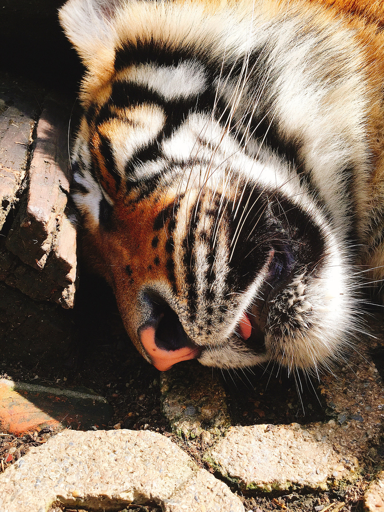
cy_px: 256
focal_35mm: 29
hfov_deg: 48.2
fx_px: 429
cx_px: 192
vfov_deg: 61.7
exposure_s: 1/659
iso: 32
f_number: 2.2
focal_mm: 4.15
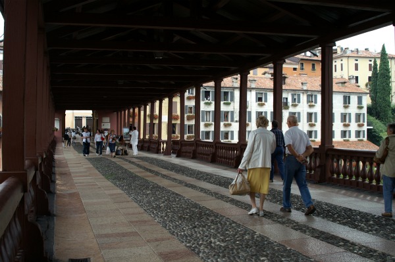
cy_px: 131
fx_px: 460
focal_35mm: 42
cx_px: 198
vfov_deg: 31.8
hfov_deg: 46.4
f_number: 6.7
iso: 125
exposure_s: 1/60
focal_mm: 28
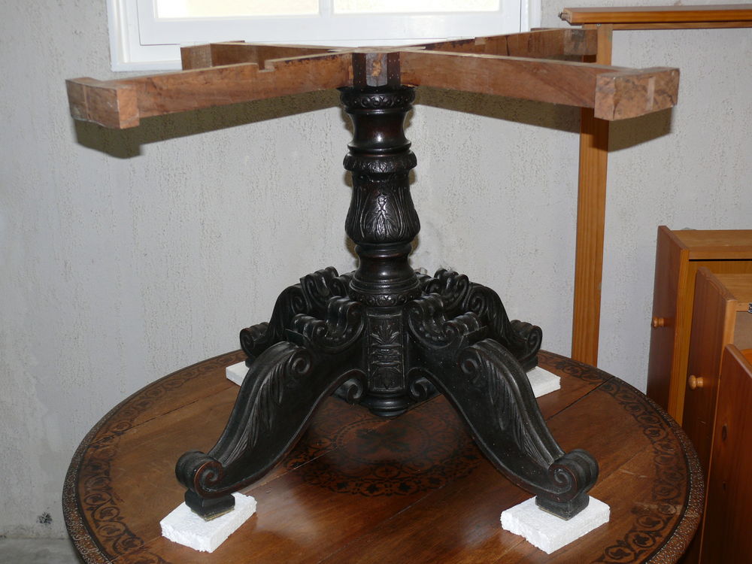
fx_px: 912
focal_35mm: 42
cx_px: 376
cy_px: 282
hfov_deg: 44.8
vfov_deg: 34.3
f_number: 2.8
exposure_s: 1/30
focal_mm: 8.5
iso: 100
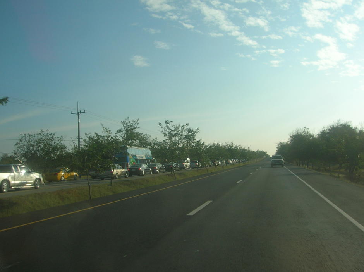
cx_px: 182
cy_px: 136
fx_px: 357
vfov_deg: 41.7
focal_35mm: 34
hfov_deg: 54.0
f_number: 4.9
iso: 50
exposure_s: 1/360
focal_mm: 5.7
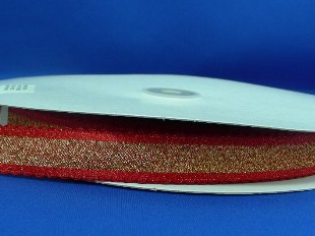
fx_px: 500
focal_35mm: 55
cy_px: 119
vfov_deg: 26.5
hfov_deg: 34.9
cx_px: 135
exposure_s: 1/9.3
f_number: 3.5
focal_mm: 6.3
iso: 50
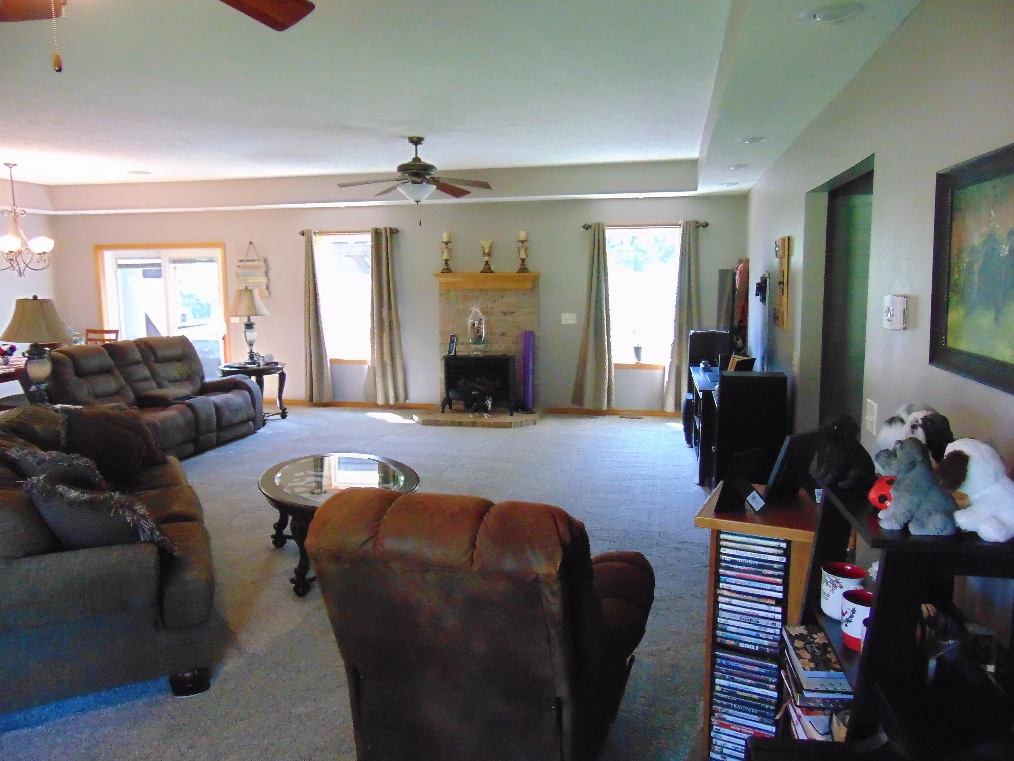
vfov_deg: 54.9
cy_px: 380
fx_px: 732
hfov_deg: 69.4
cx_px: 507
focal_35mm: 25
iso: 800
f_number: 3
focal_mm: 4.5
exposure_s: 1/50
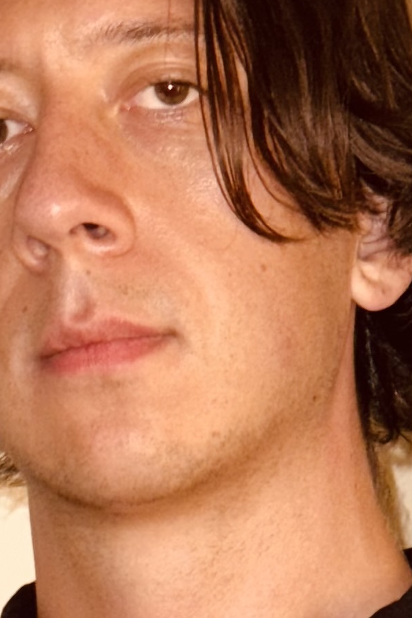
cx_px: 109
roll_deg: +0.6
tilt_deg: +13.1
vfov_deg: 16.2
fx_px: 2162
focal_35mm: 126
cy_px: 215
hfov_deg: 10.9
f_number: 1.78
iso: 64
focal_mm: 6.76
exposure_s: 1/12
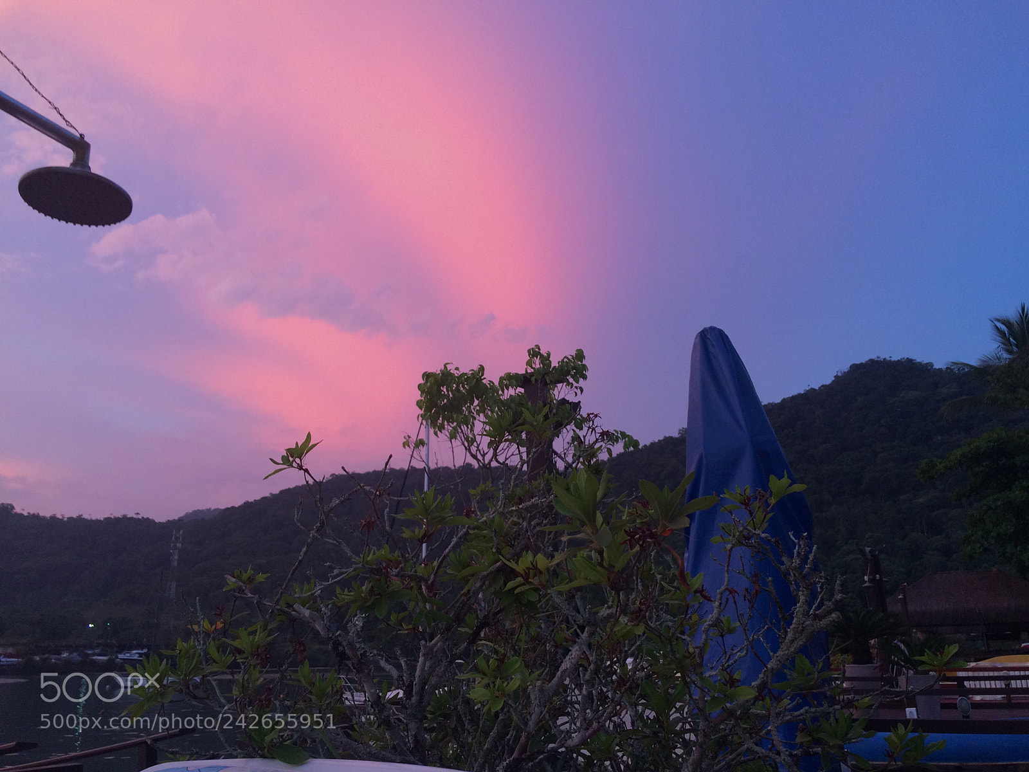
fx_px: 862
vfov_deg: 48.2
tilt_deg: +15.6
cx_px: 514
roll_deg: -2.0
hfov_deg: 61.7
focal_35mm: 29
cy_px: 386
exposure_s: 1/30
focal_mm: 4.15
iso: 100
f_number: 2.2
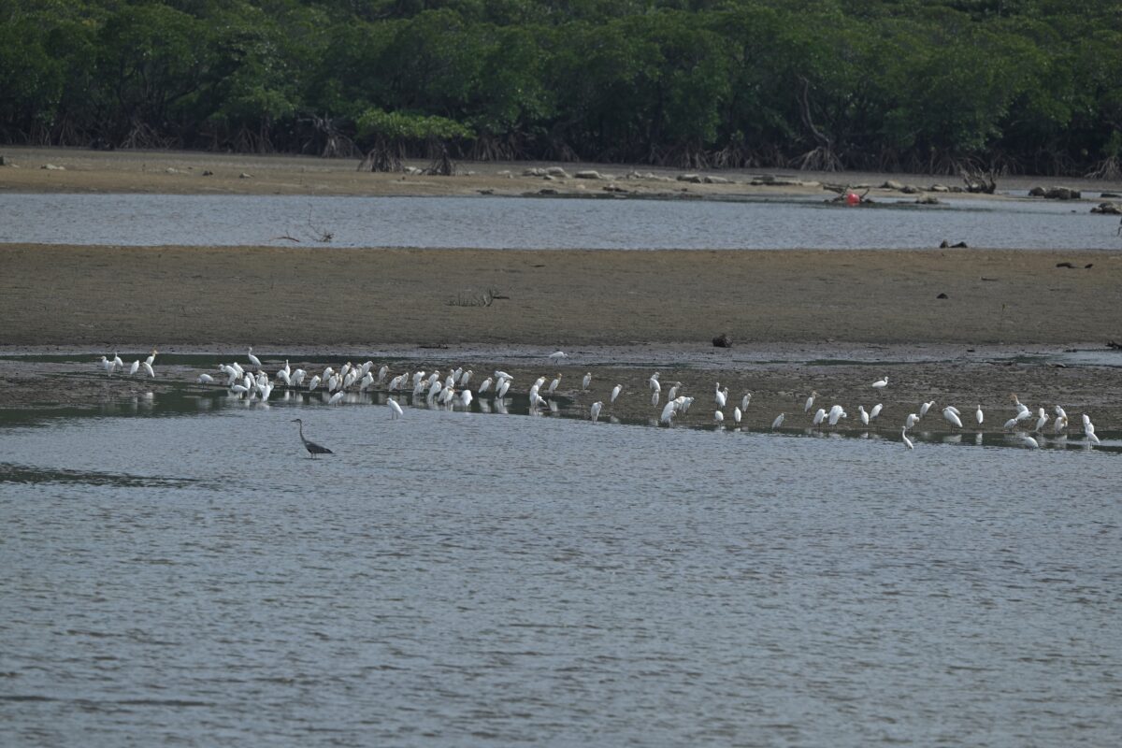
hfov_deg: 2.6
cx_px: 561
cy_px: 374
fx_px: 24931
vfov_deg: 1.7
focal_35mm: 800
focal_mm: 800
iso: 320
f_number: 11
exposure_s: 1/800
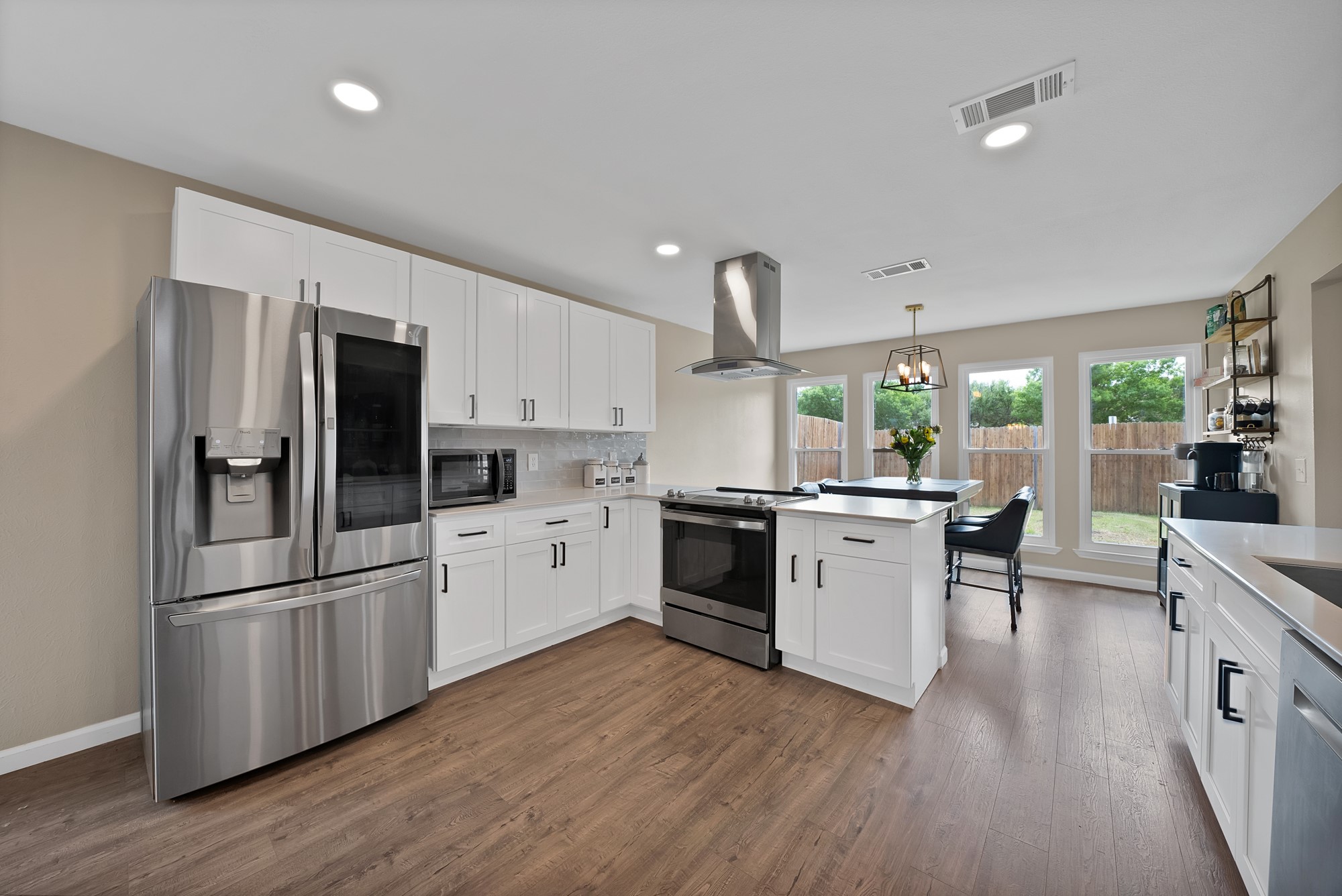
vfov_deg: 90.1
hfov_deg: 112.6
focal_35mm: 12
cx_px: 671
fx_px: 448
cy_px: 448
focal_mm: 12
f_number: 9
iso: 640
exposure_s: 1/8
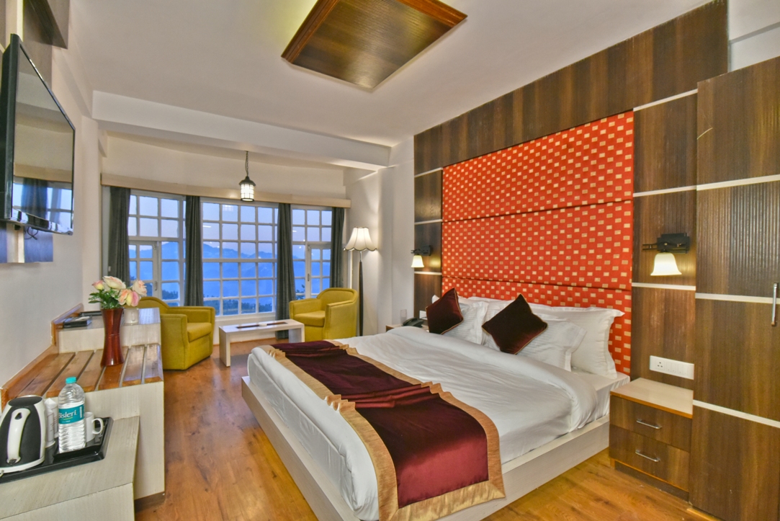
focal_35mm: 16
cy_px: 260
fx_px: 347
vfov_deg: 73.8
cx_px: 390
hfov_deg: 96.7
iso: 5000
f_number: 8
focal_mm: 16
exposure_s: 1/160
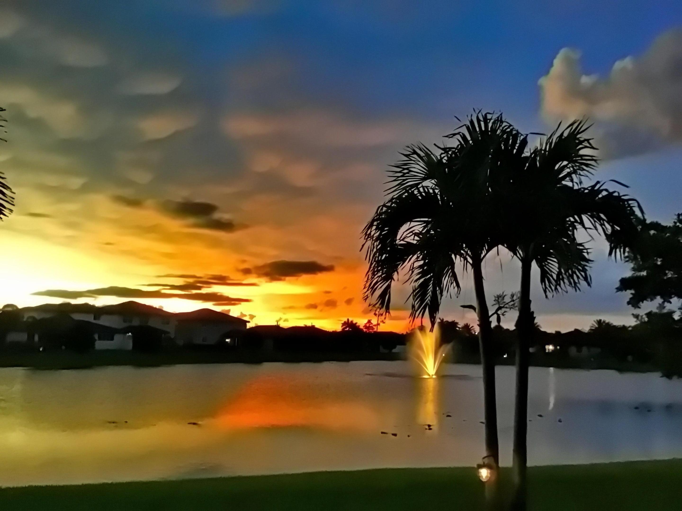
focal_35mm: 31
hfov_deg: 58.4
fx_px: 611
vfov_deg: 45.4
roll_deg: -1.6
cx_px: 341
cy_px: 256
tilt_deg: +10.3
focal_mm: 3.3
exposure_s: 1/17
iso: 200
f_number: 2.4
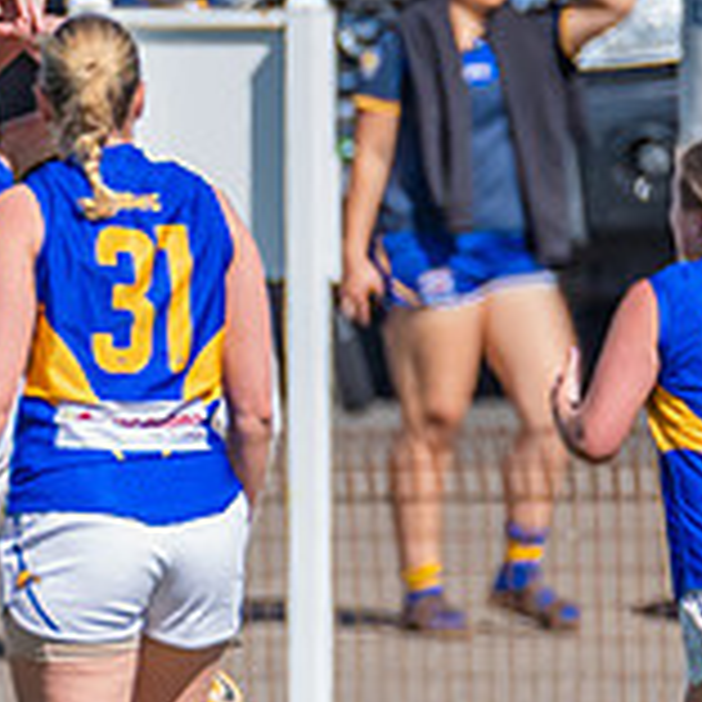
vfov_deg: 0.6
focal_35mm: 3135
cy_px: 212
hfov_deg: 0.6
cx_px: -87
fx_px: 71929
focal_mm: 600
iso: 800
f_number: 8
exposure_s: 1/1600
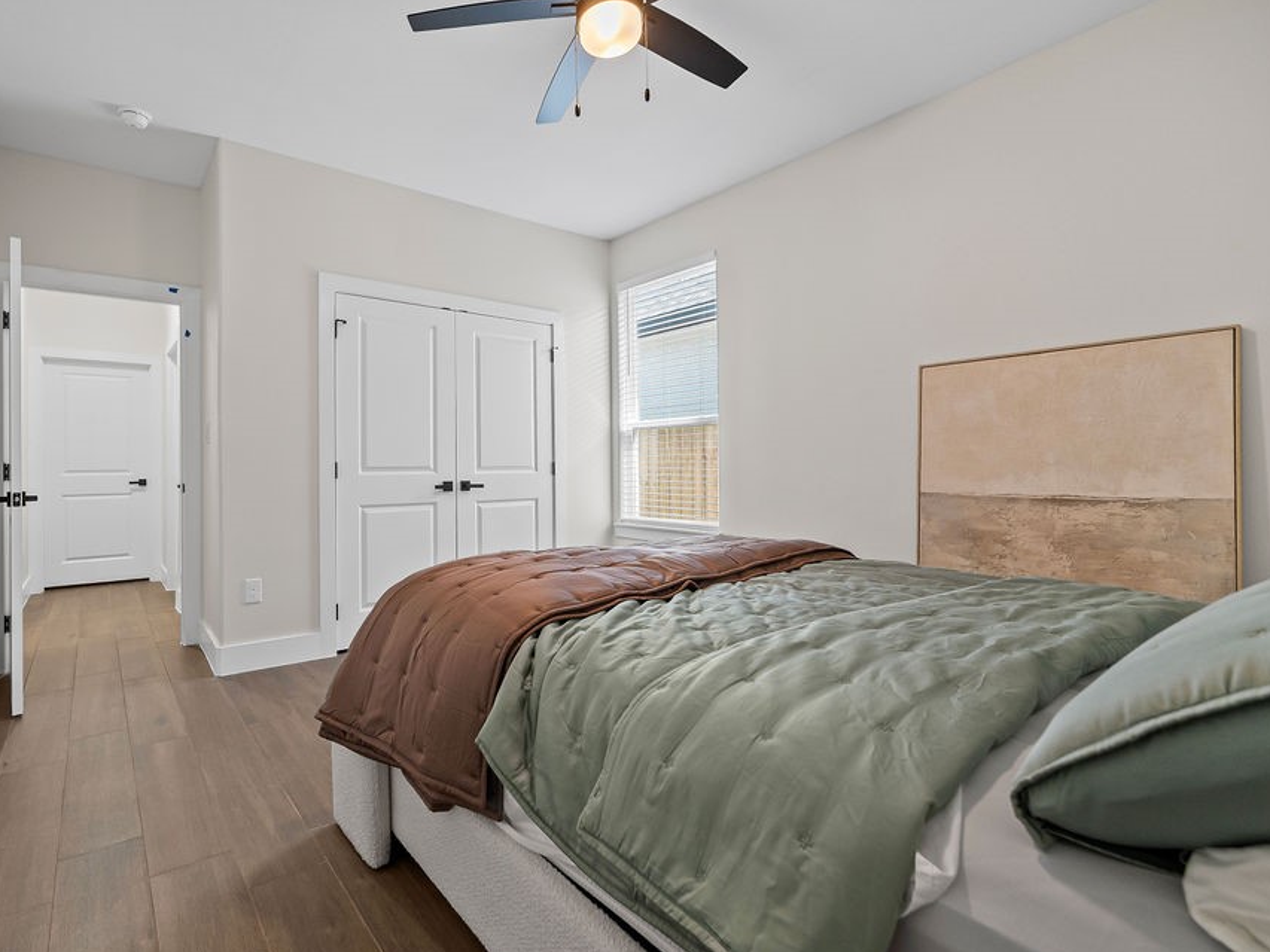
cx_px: 517
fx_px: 550
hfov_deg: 97.0
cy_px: 480
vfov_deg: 81.8
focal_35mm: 15
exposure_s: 1/30
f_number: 3.5
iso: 2000
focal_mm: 9
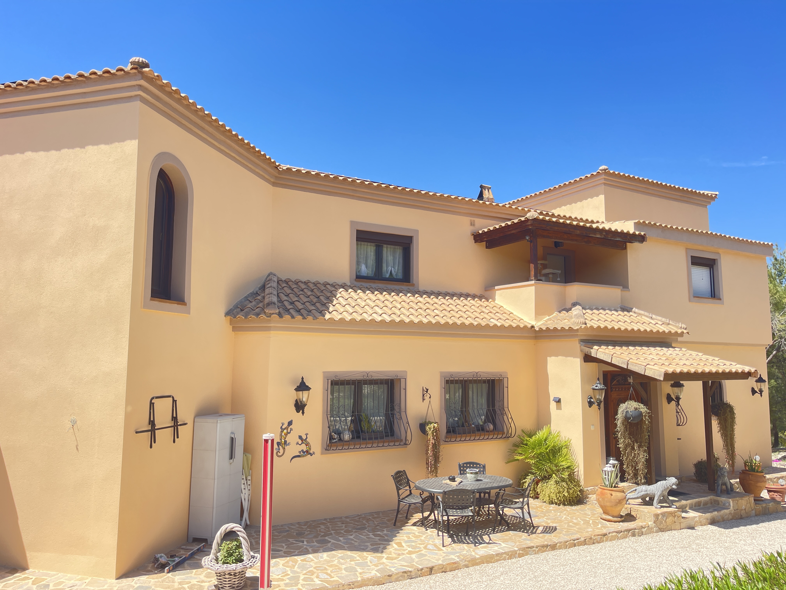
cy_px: 295
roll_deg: -1.0
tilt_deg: +7.2
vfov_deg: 54.9
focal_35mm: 25
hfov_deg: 69.4
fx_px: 568
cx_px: 393
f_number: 1.6
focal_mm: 5.1
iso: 32
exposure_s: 1/938
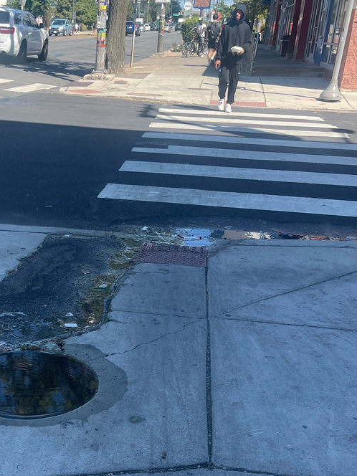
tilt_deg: -26.0
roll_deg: -1.2
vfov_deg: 39.7
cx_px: 69
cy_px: 334
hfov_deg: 30.1
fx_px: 646
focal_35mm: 47
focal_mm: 5.7
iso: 50
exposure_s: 1/1361
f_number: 1.5
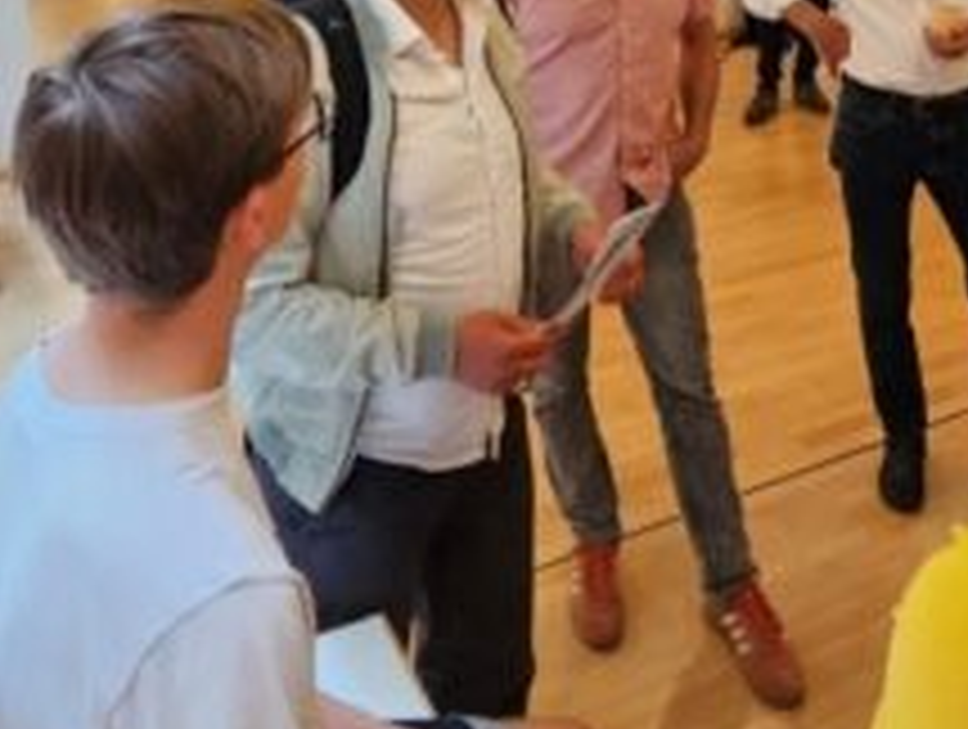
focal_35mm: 42
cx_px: 554
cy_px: -130
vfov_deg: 29.8
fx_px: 1176
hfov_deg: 44.6
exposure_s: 1/50
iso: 250
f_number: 2.2
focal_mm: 2.2
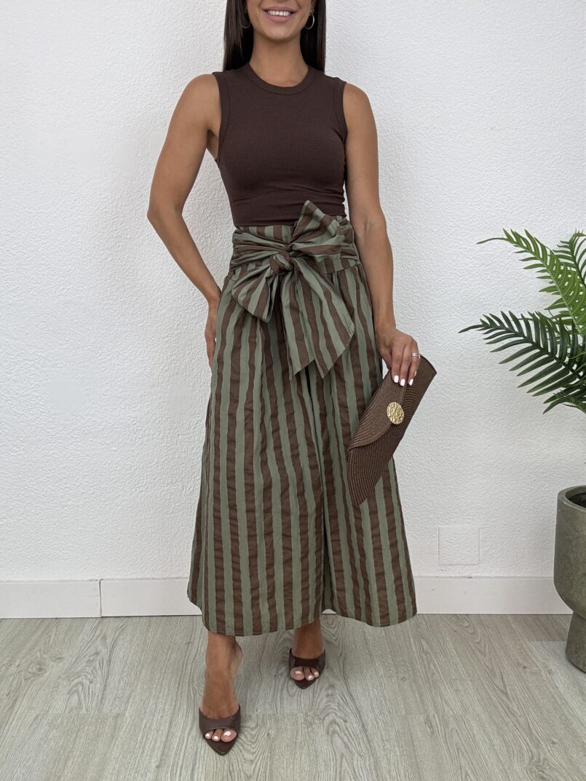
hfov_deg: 46.8
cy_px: 390
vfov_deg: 60.0
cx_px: 293
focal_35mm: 30
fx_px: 677
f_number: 1.9
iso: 40
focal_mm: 2.69
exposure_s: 1/100
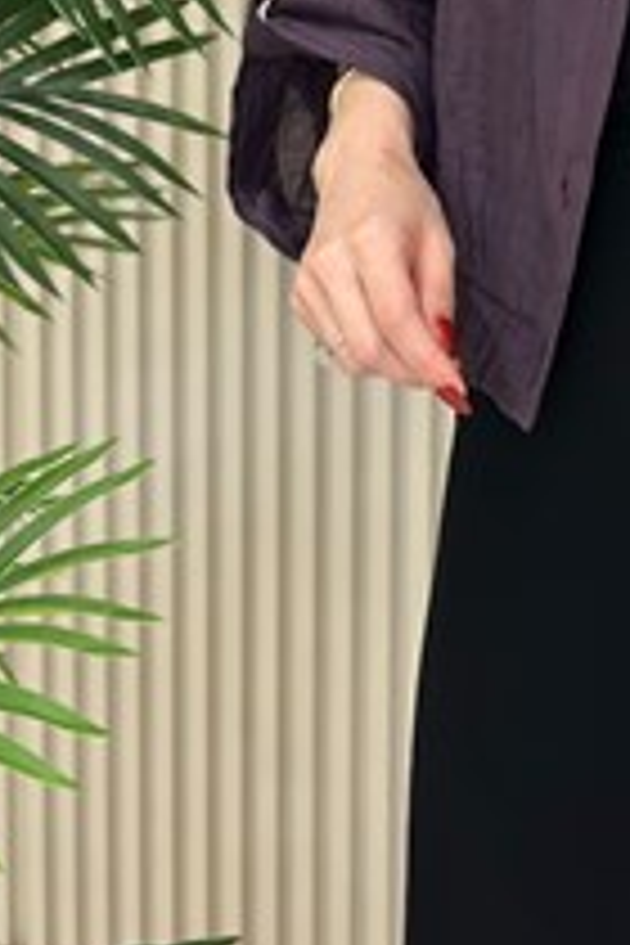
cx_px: 846
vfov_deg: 15.5
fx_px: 3333
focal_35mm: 127
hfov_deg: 10.5
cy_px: -200
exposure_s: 1/167
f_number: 1.78
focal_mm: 6.86
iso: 125
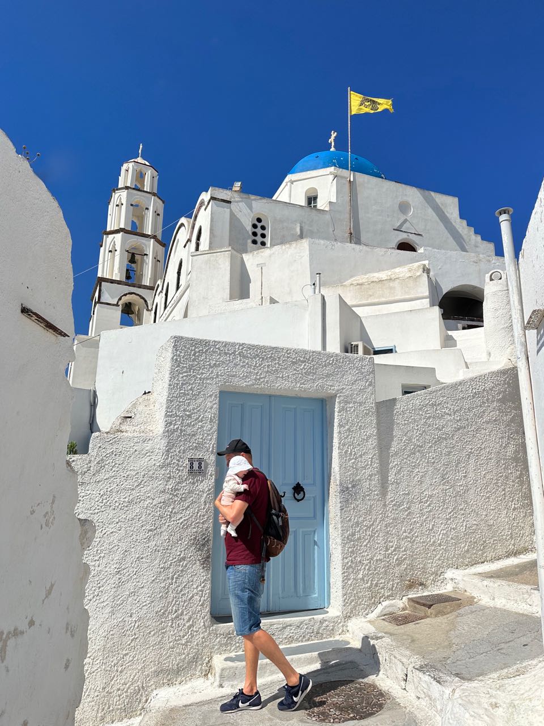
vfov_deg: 71.6
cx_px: 272
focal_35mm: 24
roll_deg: -1.9
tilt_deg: +14.3
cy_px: 363
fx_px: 503
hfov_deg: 56.8
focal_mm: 6.86
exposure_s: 1/15625
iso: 80
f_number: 1.78
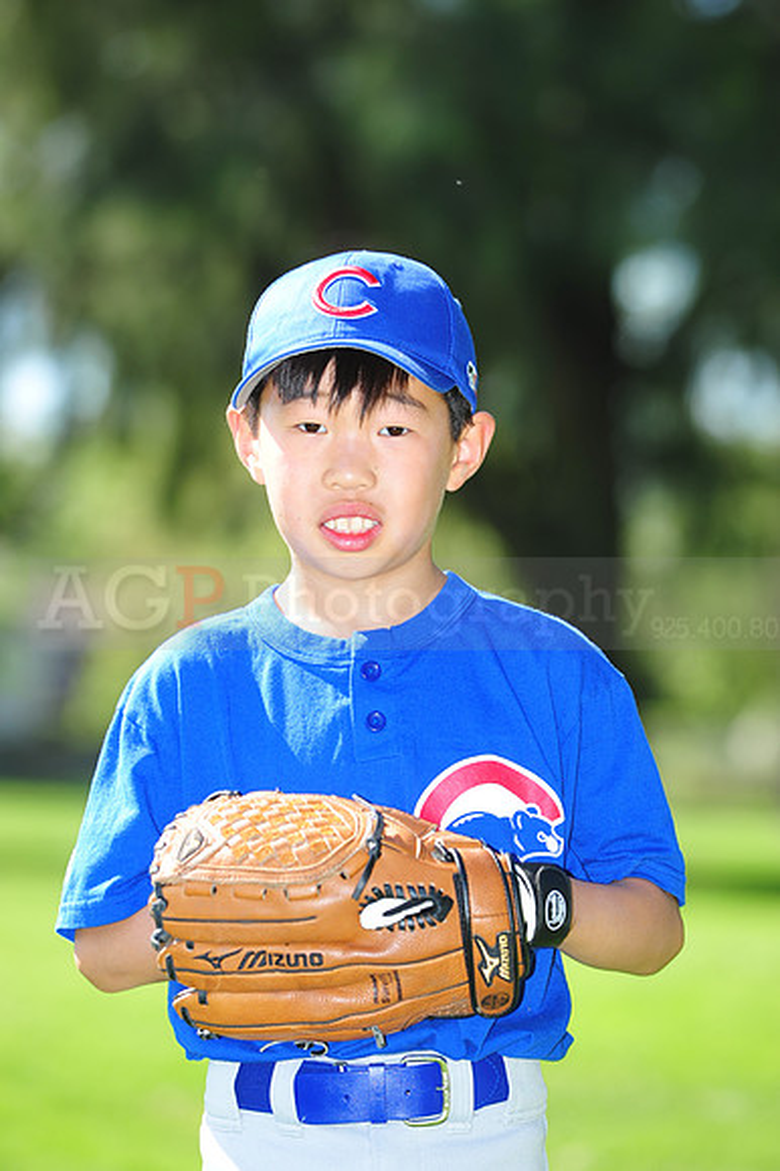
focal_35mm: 200
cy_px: 586
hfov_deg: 6.9
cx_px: 390
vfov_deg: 10.3
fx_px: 6507
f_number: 5.6
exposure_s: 1/320
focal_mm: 200
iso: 200
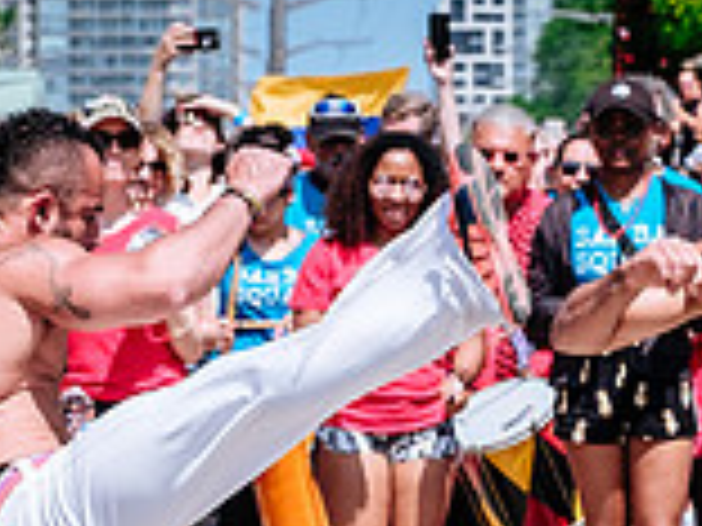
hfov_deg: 8.3
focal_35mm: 239
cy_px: 402
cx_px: 567
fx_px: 4847
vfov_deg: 6.2
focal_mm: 44.1
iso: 320
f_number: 4
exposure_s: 1/2000
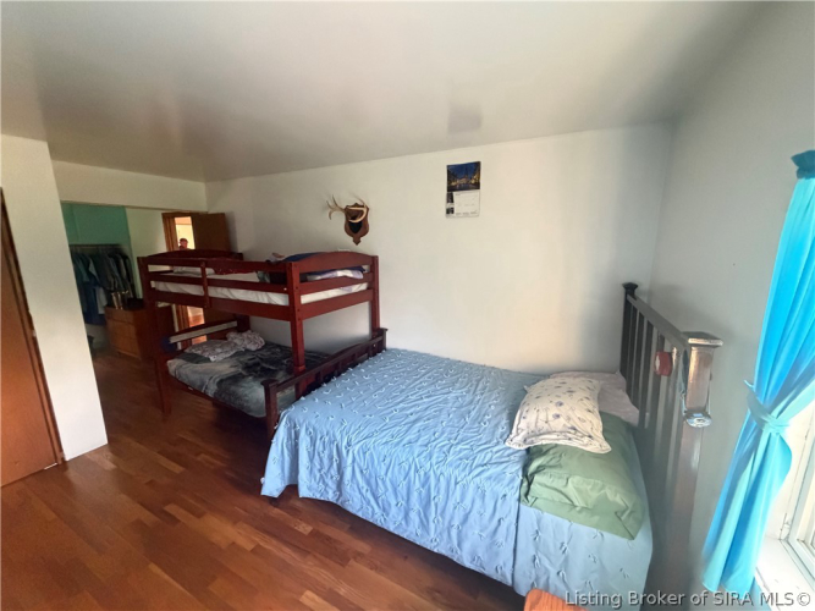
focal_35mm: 14
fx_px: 330
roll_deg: +0.2
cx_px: 408
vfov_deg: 85.7
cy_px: 306
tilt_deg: -11.5
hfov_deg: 102.1
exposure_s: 1/60
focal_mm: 2.22
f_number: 2.2
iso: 1000
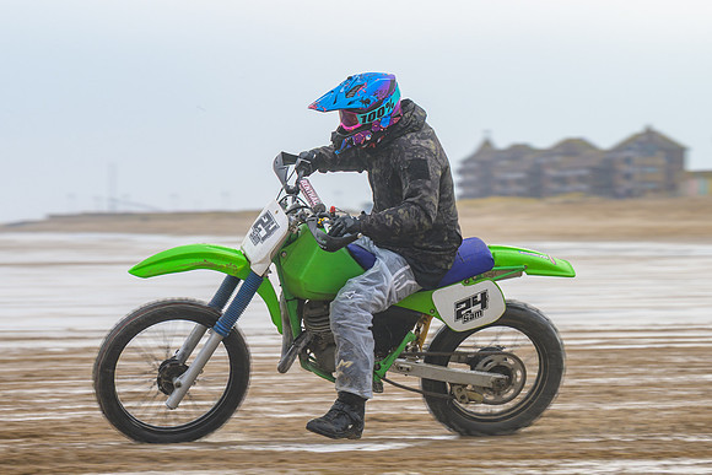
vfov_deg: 7.8
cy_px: 293
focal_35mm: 176
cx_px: 337
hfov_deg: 11.7
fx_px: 3485
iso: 64
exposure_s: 1/320
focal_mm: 95
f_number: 4
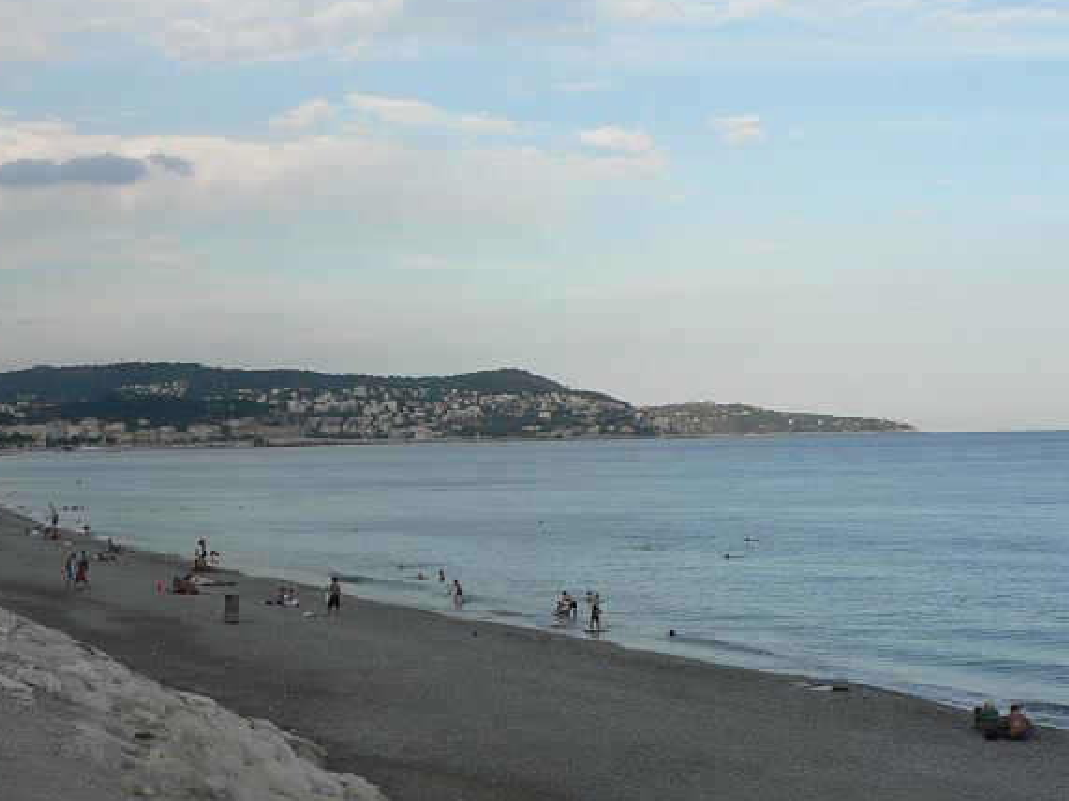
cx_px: 328
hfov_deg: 37.6
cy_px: 454
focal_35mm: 50
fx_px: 1544
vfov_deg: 29.1
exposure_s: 1/400
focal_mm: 6
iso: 80
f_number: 4
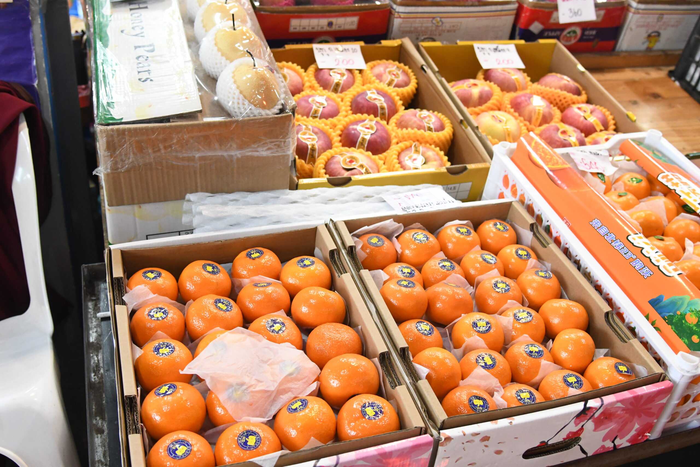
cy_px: 234
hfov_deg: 53.1
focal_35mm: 36
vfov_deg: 36.9
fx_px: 700
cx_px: 350
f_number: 4
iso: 4000
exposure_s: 1/500
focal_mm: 24
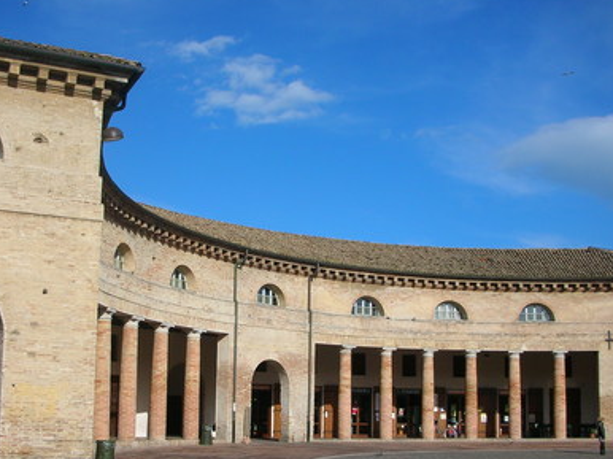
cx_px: 268
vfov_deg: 29.5
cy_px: 285
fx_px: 867
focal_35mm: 49
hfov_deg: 38.9
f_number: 8.5
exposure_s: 1/174
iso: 50
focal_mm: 5.8
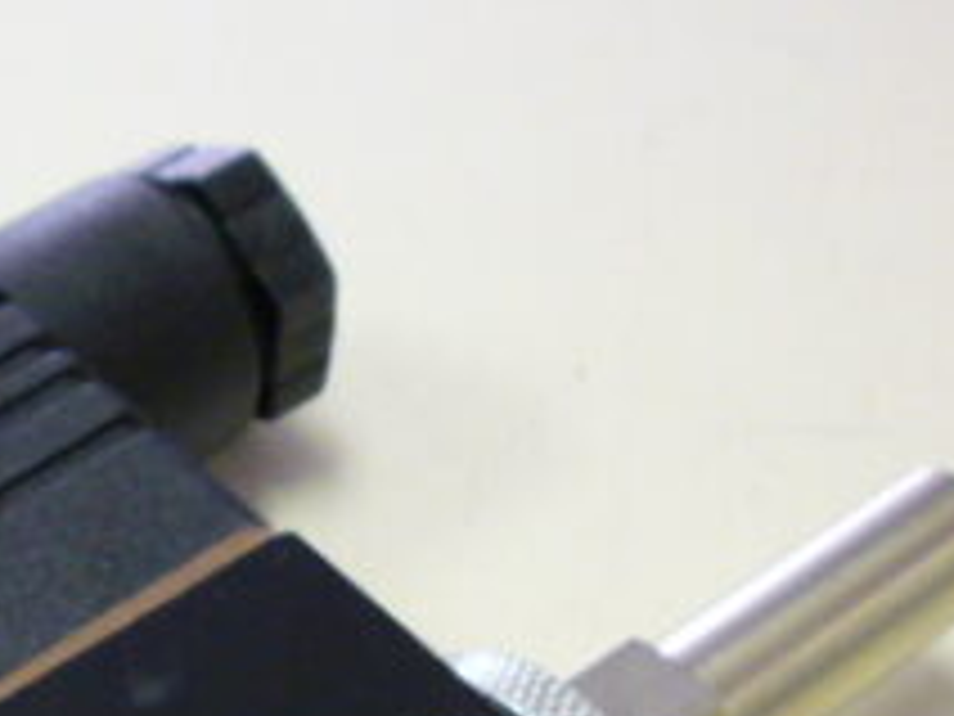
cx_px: 122
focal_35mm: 82
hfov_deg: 23.3
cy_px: 892
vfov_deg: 17.1
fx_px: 2260
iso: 400
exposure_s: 1/25
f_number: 3.3
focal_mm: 5.2
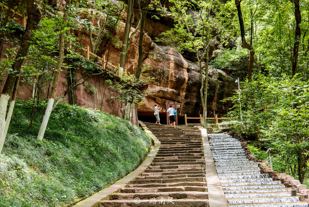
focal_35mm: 50
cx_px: 154
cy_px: 104
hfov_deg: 39.6
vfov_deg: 27.0
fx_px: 429
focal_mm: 50
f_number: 9
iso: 640
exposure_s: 1/100
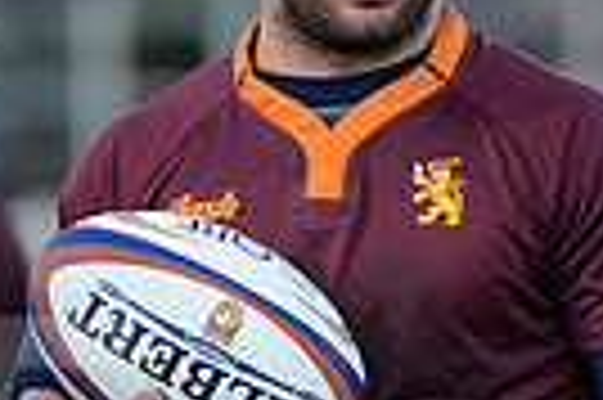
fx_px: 19557
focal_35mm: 1169
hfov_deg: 1.8
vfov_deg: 1.2
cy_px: 452
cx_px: -238
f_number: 4
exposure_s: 1/500
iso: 2500
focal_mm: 270
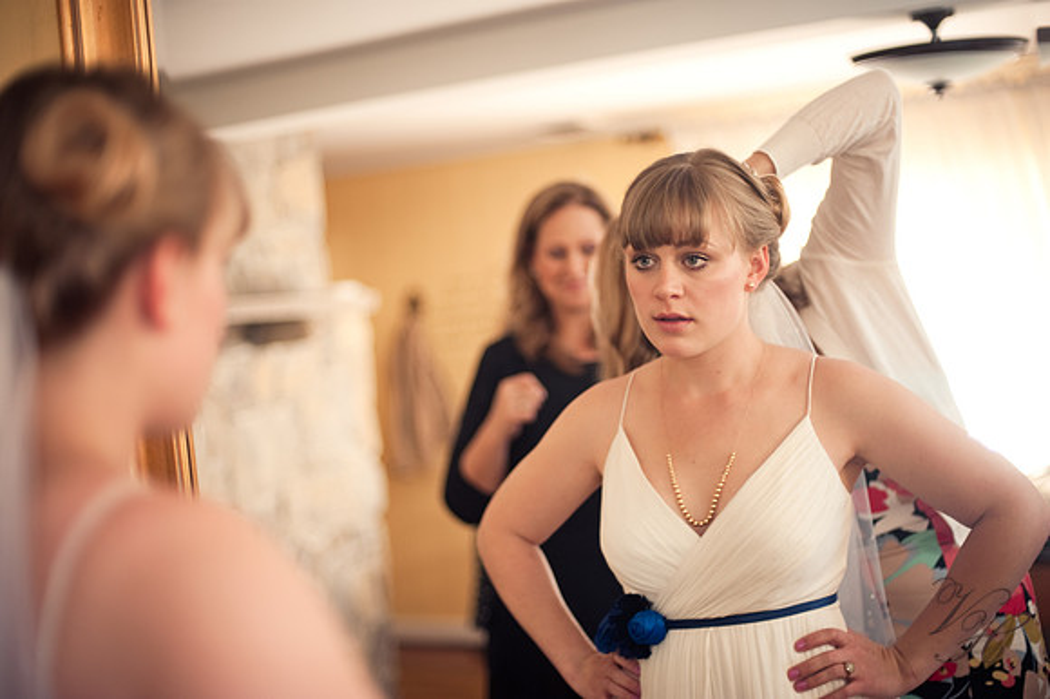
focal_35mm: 50
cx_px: 525
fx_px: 1457
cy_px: 350
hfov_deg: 39.6
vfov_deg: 27.0
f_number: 1.4
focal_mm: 50
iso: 200
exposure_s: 1/100
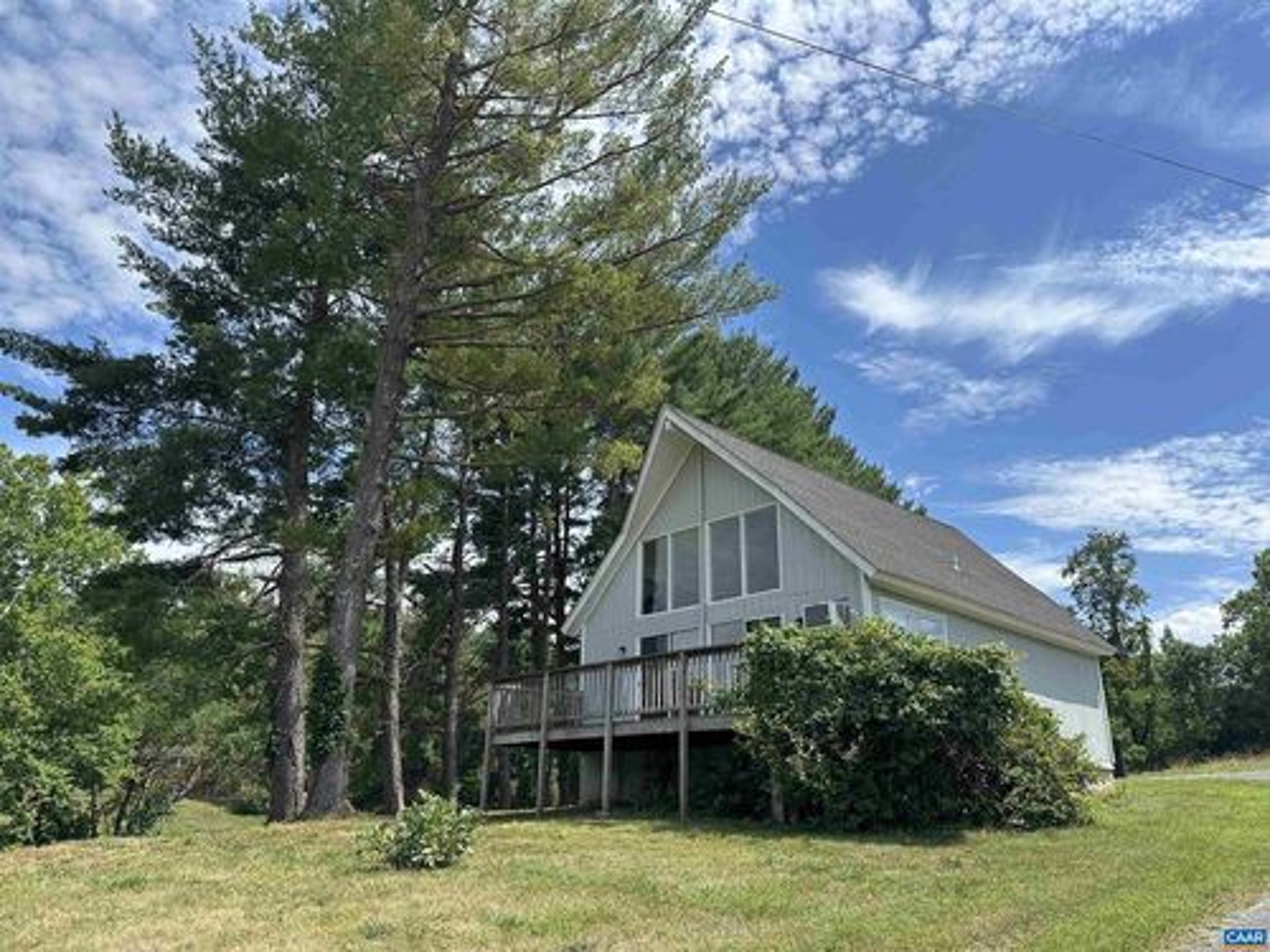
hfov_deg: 71.6
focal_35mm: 24
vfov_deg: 56.8
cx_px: 635
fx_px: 881
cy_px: 476
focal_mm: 6.86
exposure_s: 1/4348
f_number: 1.78
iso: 80
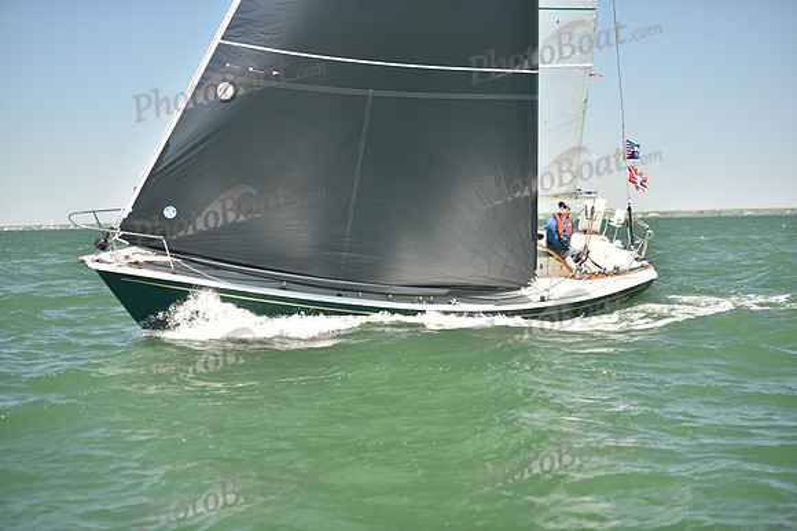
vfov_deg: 19.5
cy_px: 266
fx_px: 1550
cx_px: 398
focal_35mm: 70
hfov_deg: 28.8
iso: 250
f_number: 2.8
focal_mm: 70
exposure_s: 1/800
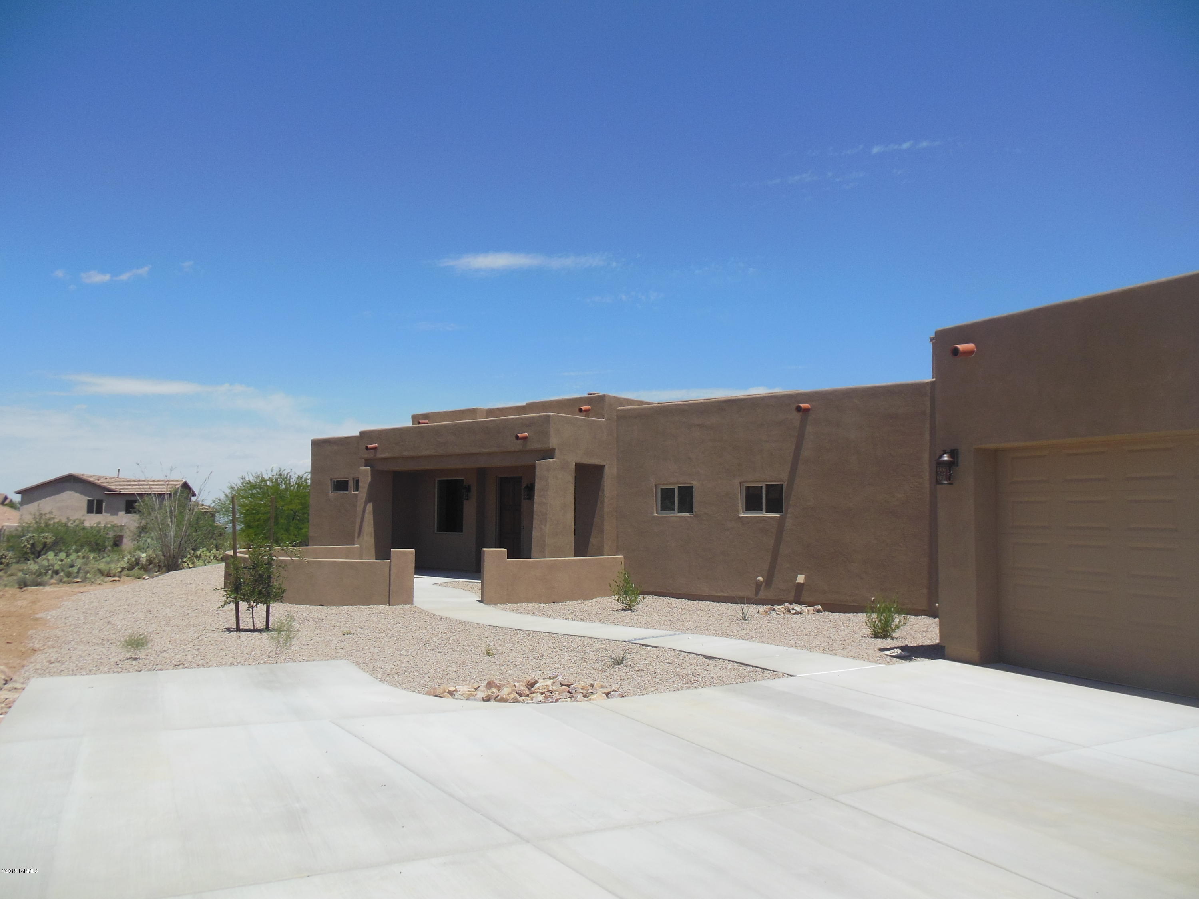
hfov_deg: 69.4
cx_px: 600
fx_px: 866
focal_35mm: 25
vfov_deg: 54.9
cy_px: 450
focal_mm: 4.5
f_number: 6.4
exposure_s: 1/640
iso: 125
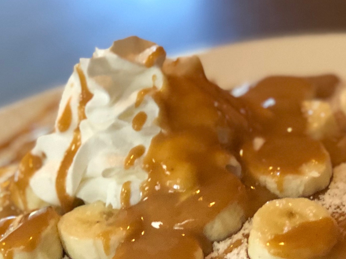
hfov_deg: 12.0
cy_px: 228
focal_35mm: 165
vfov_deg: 9.0
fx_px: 1649
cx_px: 243
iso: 250
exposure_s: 1/30
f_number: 2.8
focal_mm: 6.6
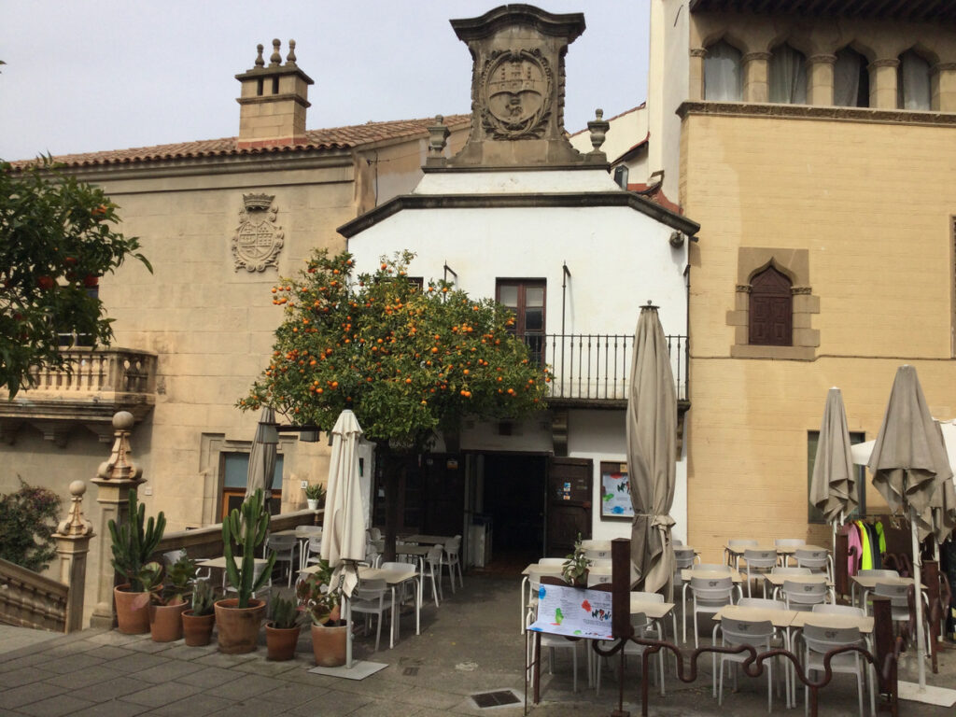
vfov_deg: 45.4
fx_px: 856
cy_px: 358
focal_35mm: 31
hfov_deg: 58.4
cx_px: 478
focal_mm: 3.3
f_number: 2.4
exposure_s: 1/1664
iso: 25
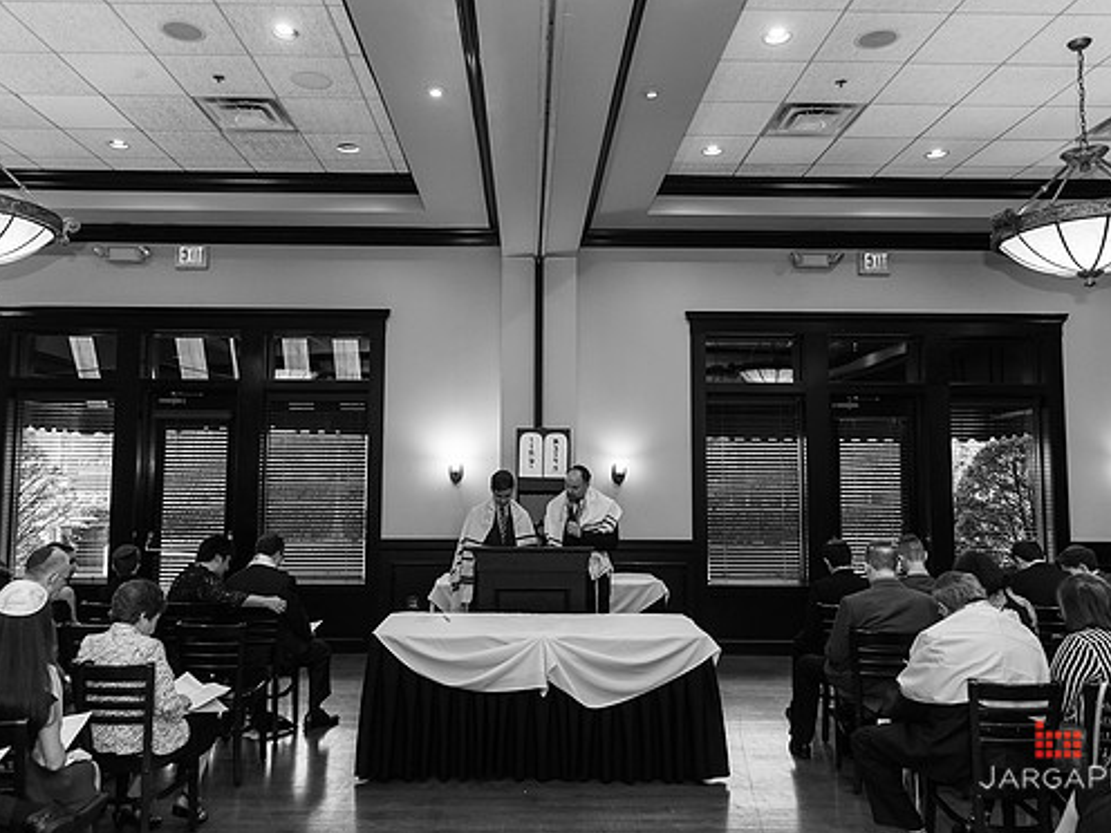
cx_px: 544
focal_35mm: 27
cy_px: 404
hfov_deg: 65.3
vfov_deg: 51.3
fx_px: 867
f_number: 3.2
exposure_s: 1/125
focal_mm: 24
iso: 1600
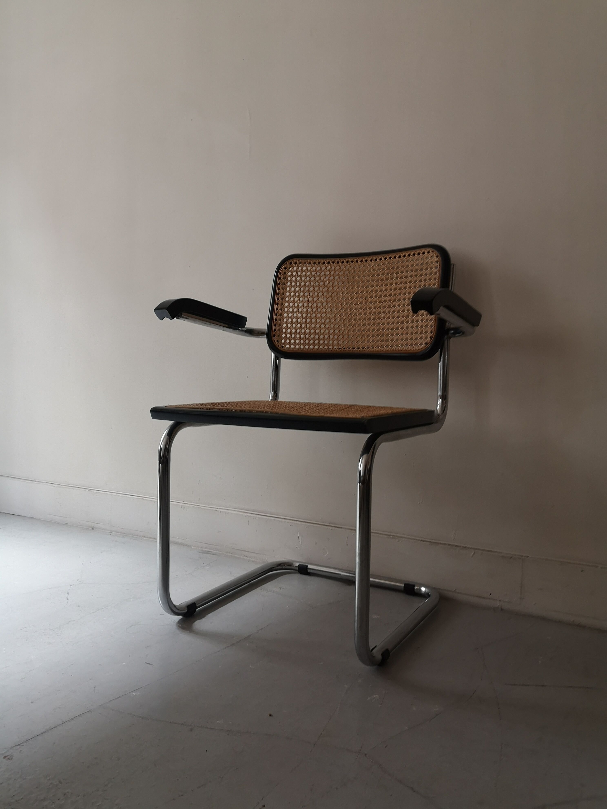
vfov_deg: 65.3
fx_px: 631
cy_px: 404
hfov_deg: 51.4
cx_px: 304
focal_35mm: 27
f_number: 1.8
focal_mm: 3.95
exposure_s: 1/50
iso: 160
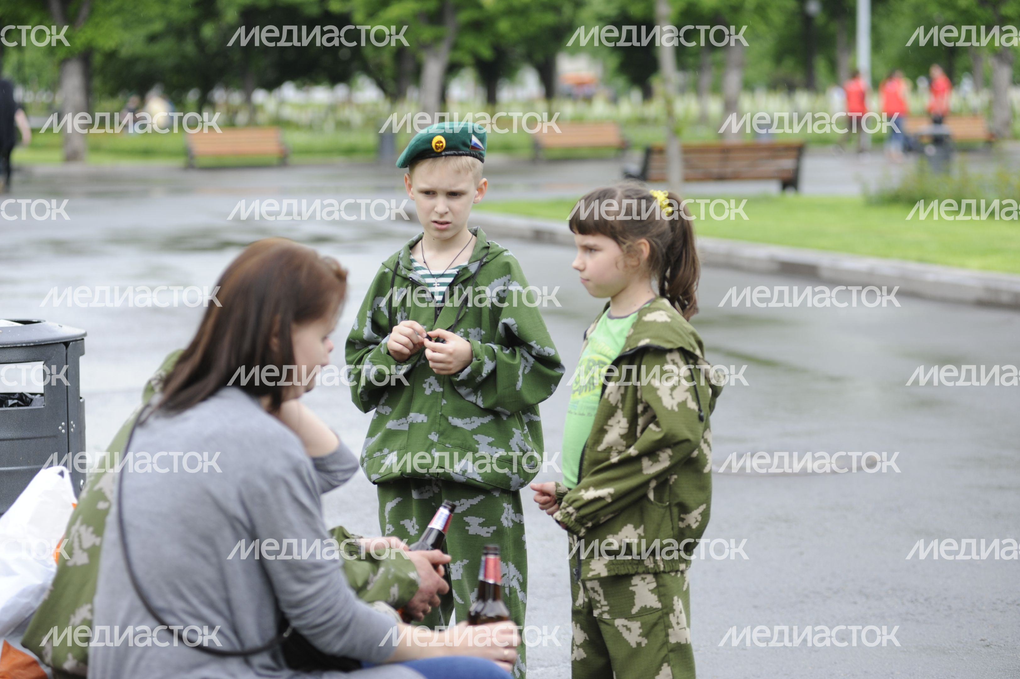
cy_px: 340
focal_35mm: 100
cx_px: 510
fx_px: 2832
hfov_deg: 20.4
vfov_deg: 13.7
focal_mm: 100
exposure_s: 1/400
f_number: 4
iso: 400
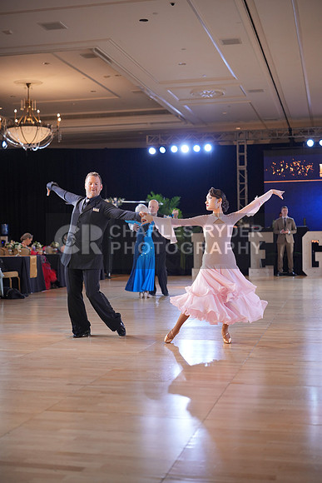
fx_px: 670
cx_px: 161
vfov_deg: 39.6
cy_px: 242
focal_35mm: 50
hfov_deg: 27.0
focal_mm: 50
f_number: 2
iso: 1000
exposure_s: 1/500
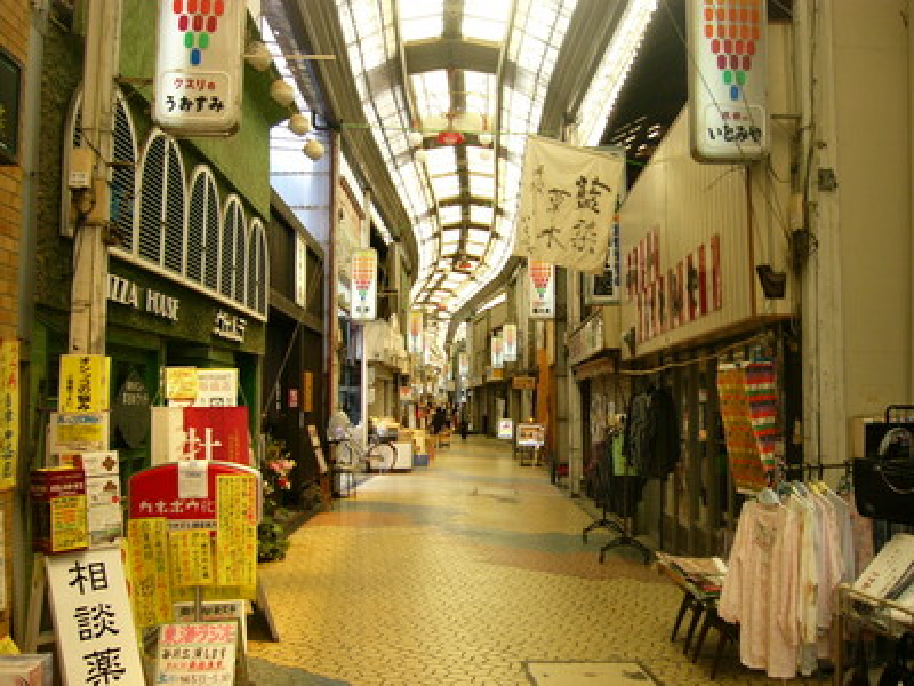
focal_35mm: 35
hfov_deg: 52.6
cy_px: 343
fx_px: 924
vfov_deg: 40.7
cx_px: 457
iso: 100
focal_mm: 5.8
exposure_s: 1/100
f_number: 2.8
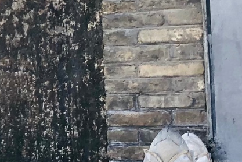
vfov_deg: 9.6
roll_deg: -0.2
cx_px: -253
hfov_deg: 12.5
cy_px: 61
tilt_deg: +5.0
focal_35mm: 143
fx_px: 961
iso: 20
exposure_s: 1/190
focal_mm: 4
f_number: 1.8
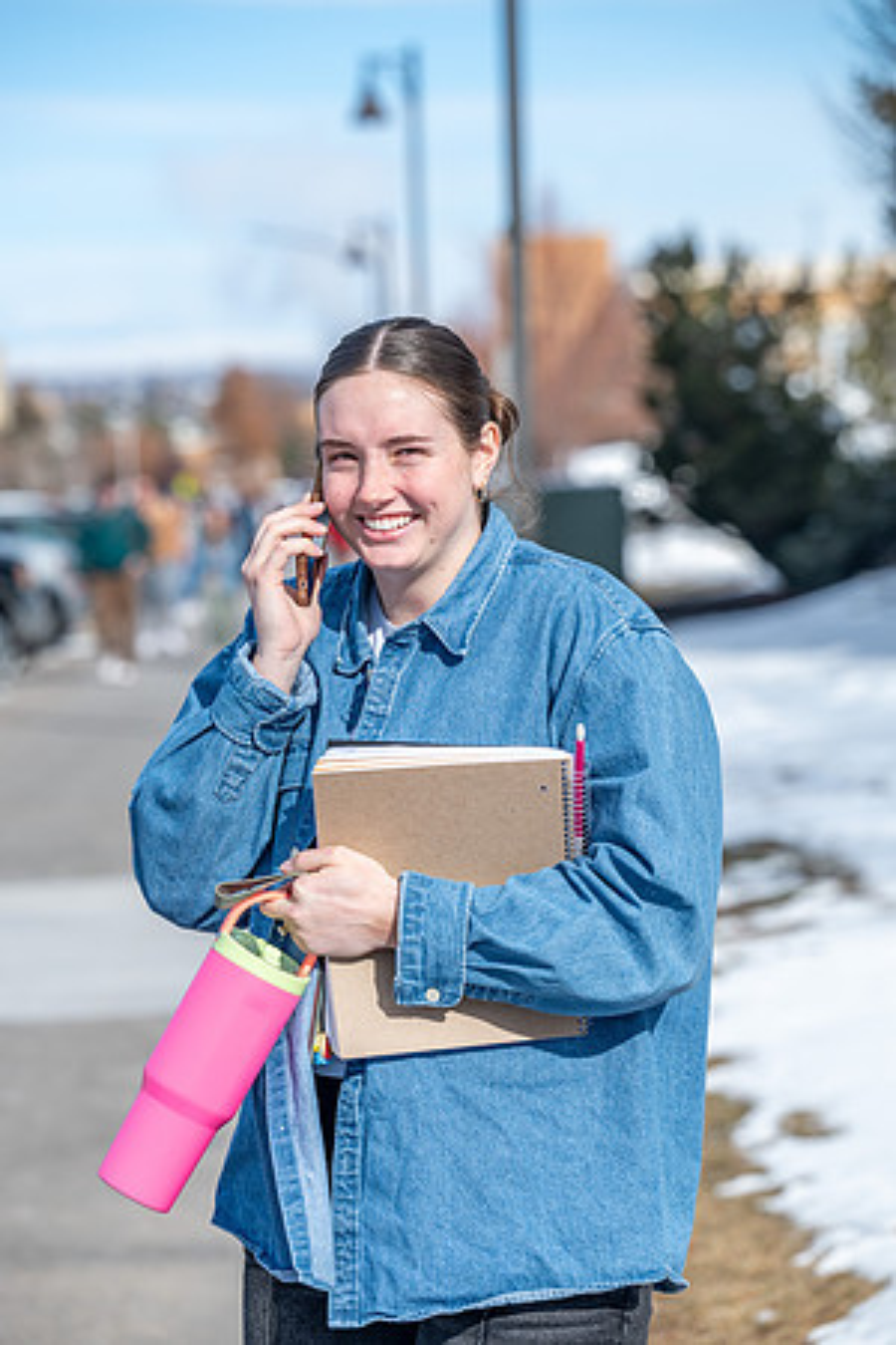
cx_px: 448
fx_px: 4293
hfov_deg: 11.9
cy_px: 672
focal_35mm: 115
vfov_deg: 17.8
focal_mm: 115
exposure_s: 1/800
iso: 100
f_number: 4.5
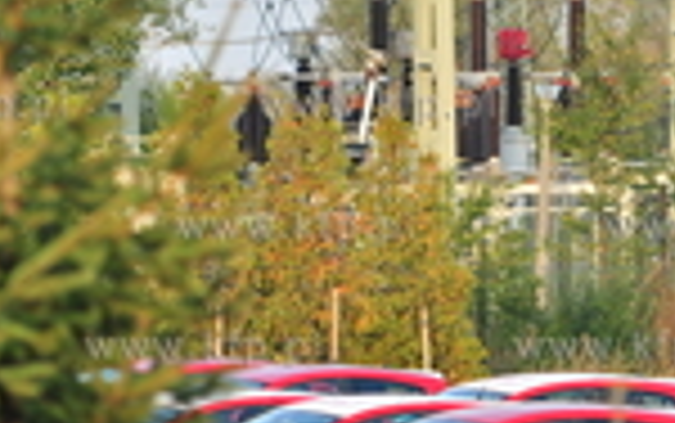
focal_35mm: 590
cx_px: 536
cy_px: 531
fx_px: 10868
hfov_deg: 3.6
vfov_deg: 2.2
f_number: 3.2
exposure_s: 1/640
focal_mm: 145
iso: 200
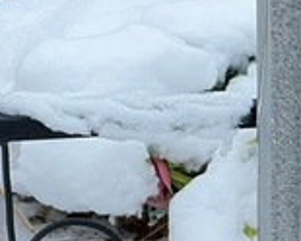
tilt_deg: -24.7
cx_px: 748
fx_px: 3448
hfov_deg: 4.9
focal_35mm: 387
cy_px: 575
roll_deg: -2.5
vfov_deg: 3.9
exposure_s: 1/99
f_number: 2.8
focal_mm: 9
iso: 32
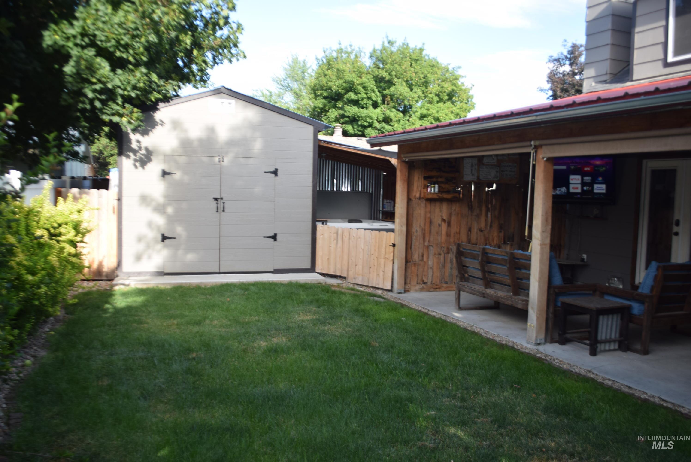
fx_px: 576
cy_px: 231
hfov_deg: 61.9
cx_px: 346
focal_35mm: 30
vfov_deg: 43.7
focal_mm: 20
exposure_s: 1/160
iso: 100
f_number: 3.8
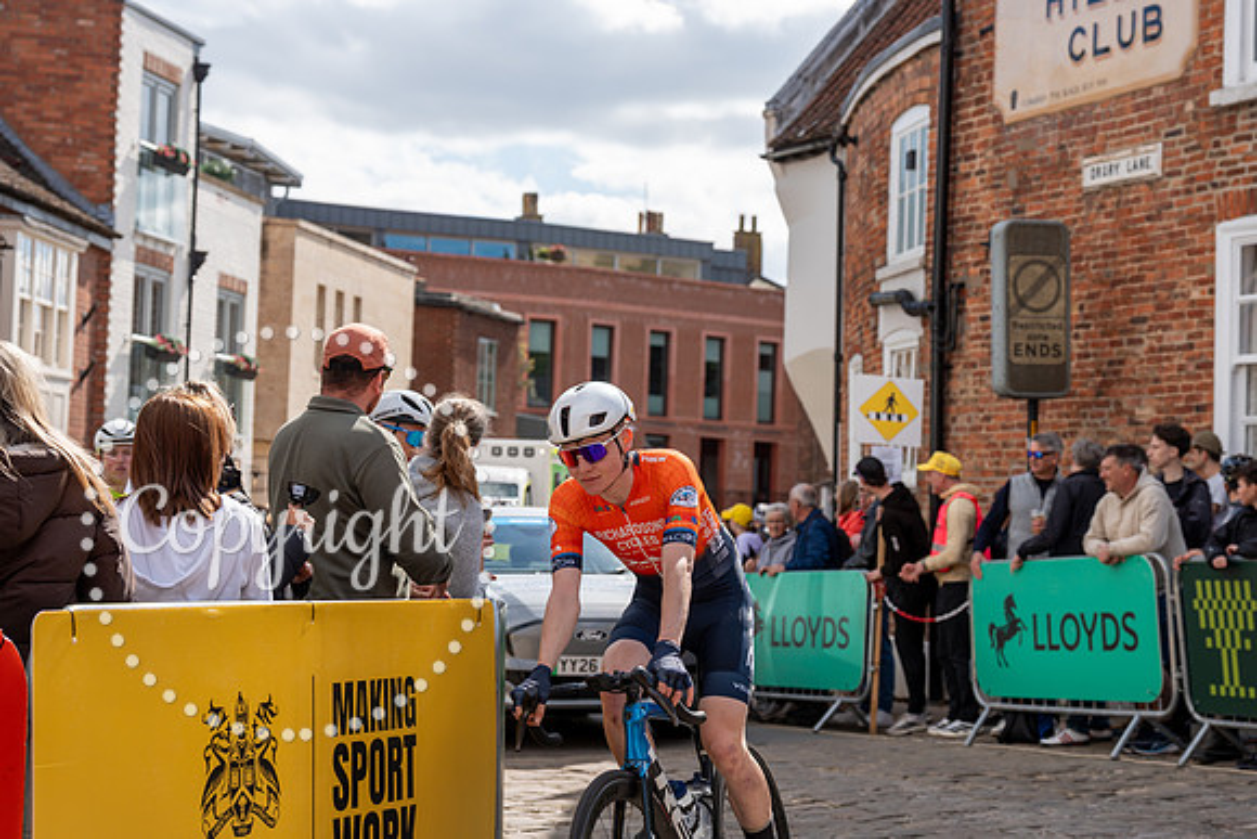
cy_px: 420
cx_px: 628
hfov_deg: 28.8
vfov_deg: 19.5
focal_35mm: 70
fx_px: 2445
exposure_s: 1/1000
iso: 200
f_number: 5
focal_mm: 70
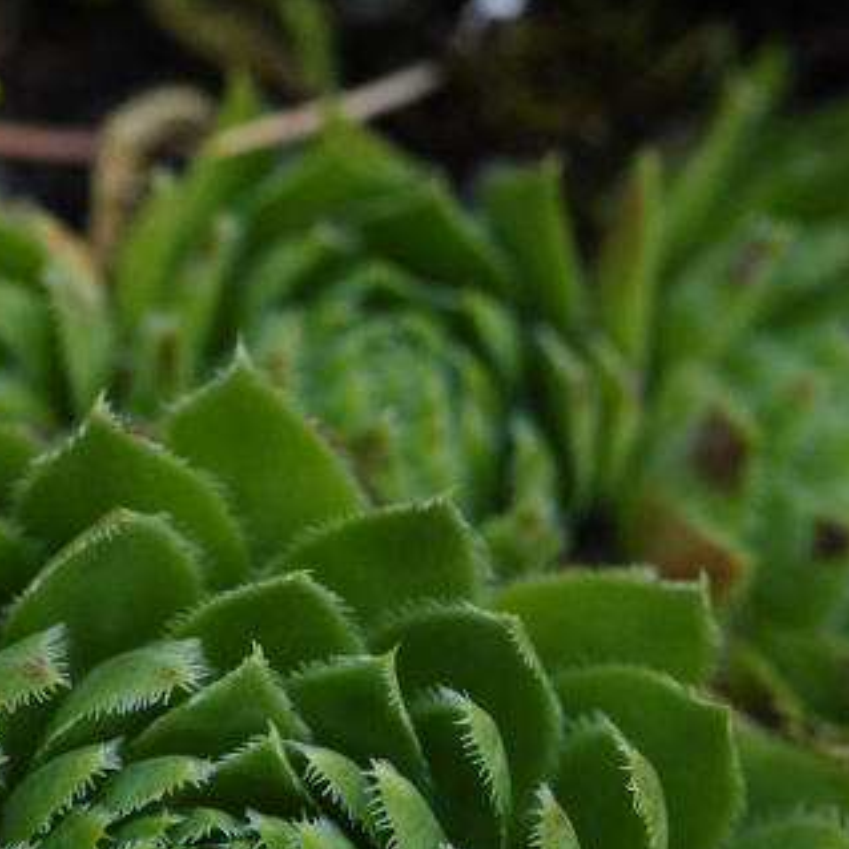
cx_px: 559
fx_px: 7549
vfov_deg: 6.4
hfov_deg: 6.4
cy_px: 657
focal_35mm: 272
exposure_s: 1/100
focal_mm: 85
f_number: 6.3
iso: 400
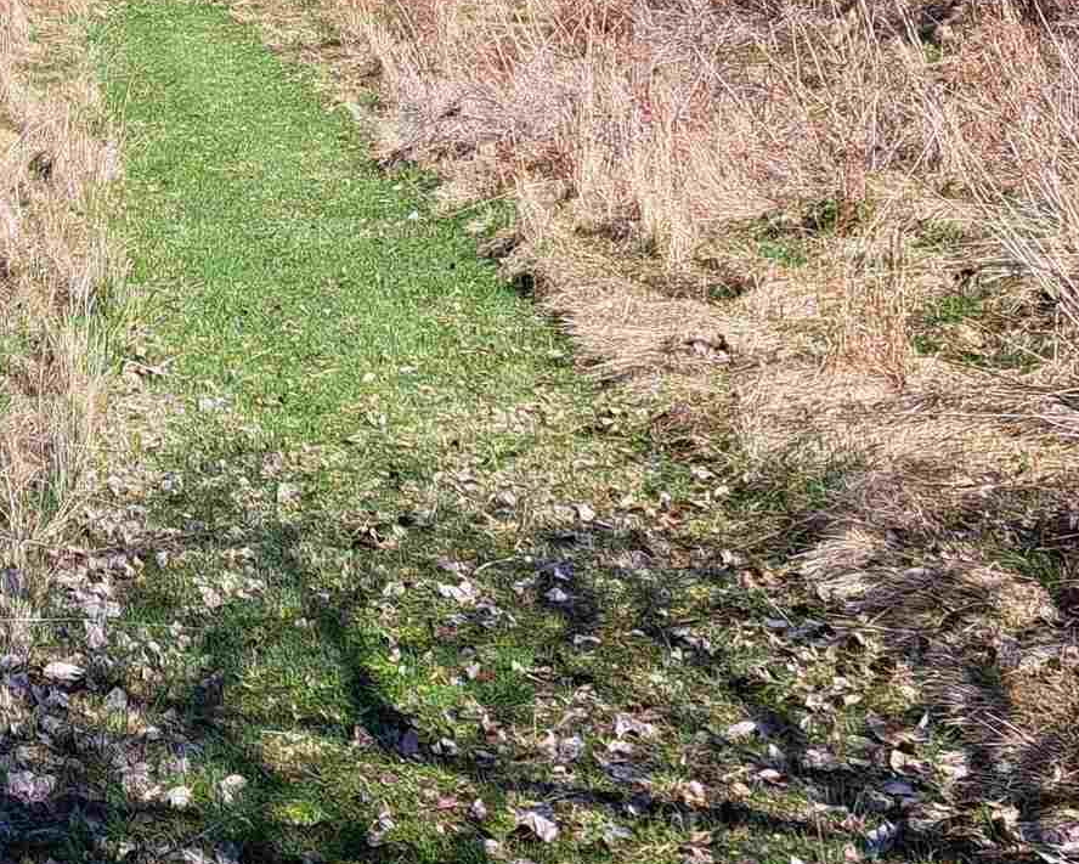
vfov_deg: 18.6
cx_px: 68
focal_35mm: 81
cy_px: 44
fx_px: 2588
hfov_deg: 22.8
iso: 50
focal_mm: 5.23
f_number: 1.8
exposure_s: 1/851
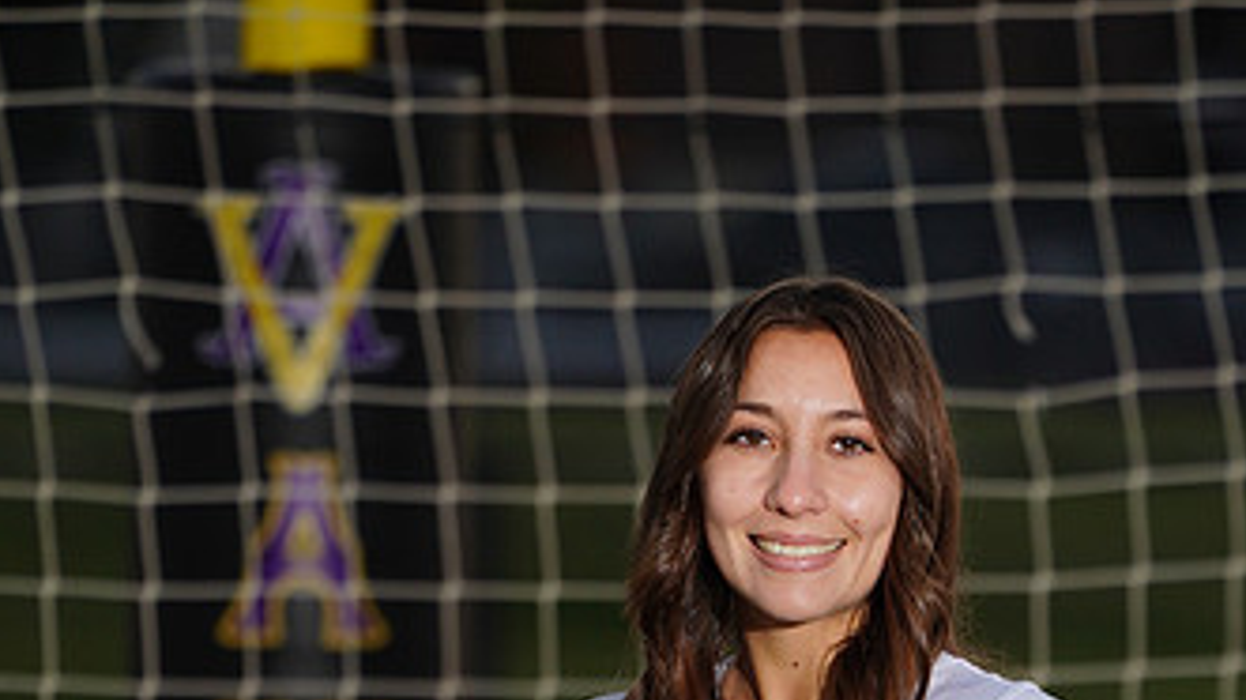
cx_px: 721
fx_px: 19852
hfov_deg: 3.6
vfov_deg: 2.0
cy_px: 1009
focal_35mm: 601
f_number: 5.6
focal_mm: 327
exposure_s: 1/200
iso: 320
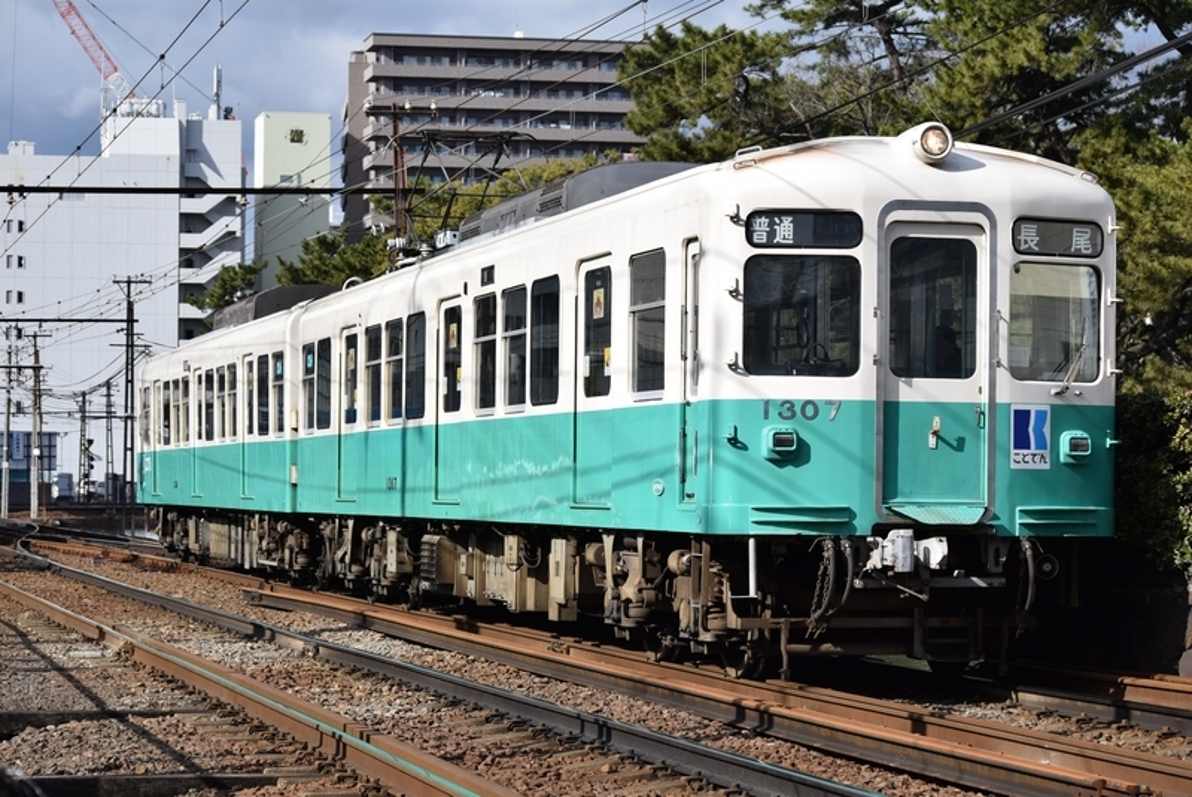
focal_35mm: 93
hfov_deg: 21.9
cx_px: 596
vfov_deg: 14.7
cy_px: 398
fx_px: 3082
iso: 100
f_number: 5.6
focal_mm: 62
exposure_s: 1/640
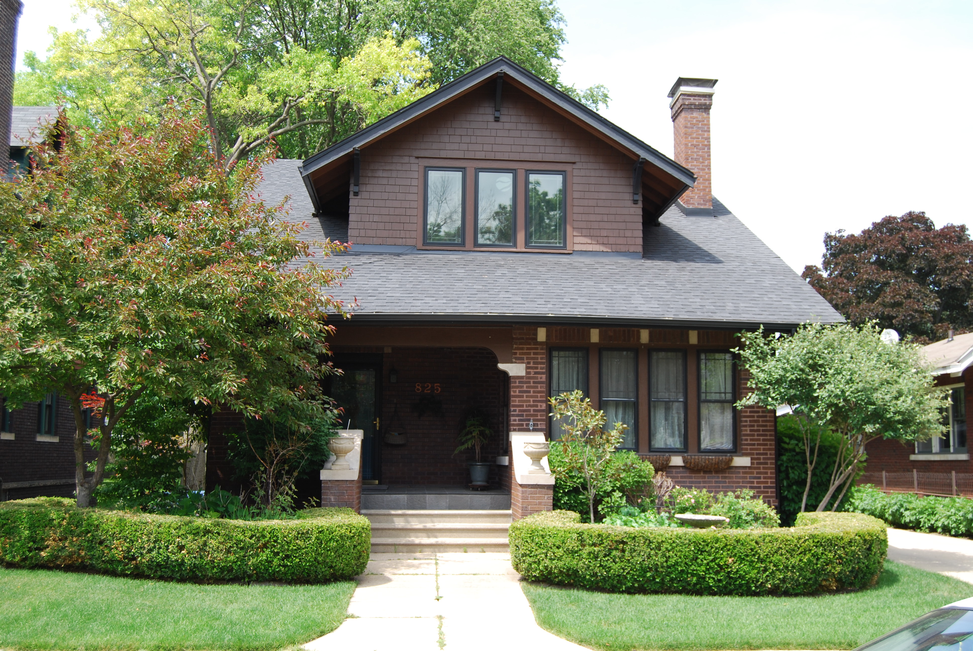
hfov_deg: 49.5
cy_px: 326
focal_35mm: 39
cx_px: 486
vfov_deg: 34.3
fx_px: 1055
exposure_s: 1/125
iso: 100
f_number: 5.6
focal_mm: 26
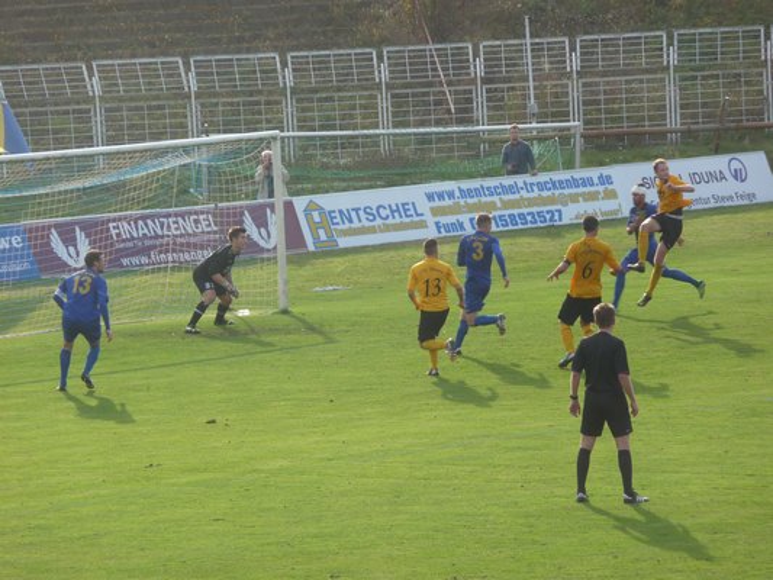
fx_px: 6254
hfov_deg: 7.1
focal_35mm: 280
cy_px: 290
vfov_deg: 5.3
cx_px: 386
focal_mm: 47
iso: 100
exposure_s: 1/200
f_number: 4.9
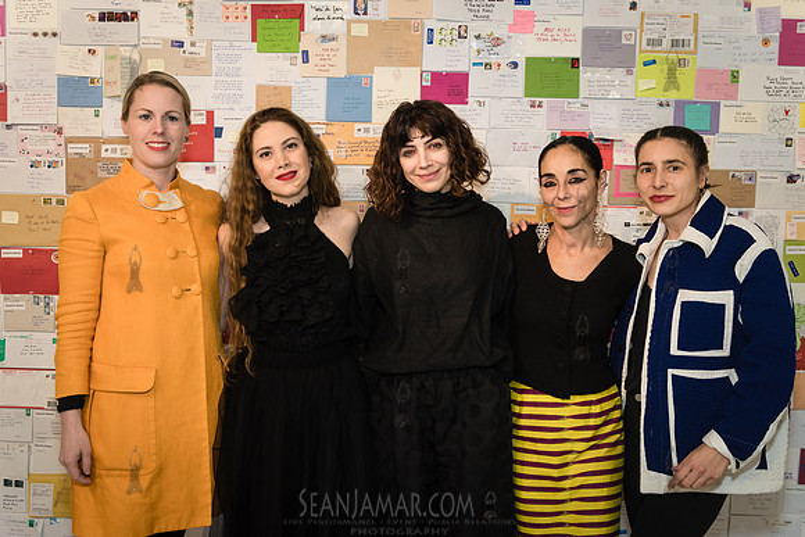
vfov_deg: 35.1
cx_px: 402
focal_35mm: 38
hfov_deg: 50.7
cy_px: 268
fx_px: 850
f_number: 4
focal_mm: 38
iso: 1600
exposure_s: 1/200
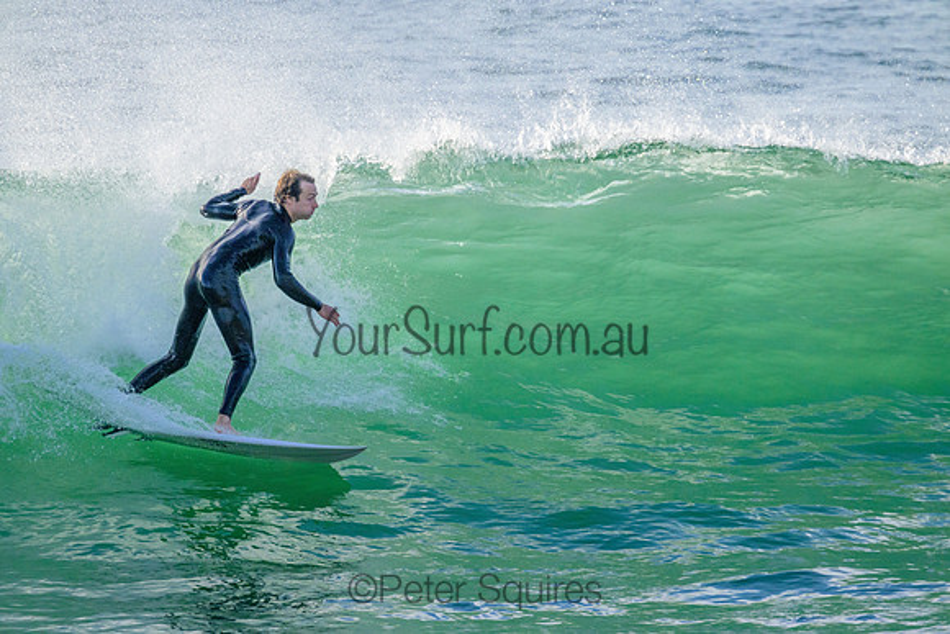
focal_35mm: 800
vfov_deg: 1.7
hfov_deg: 2.6
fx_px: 21115
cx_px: 475
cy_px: 317
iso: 2200
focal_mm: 800
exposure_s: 1/2000
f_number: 11
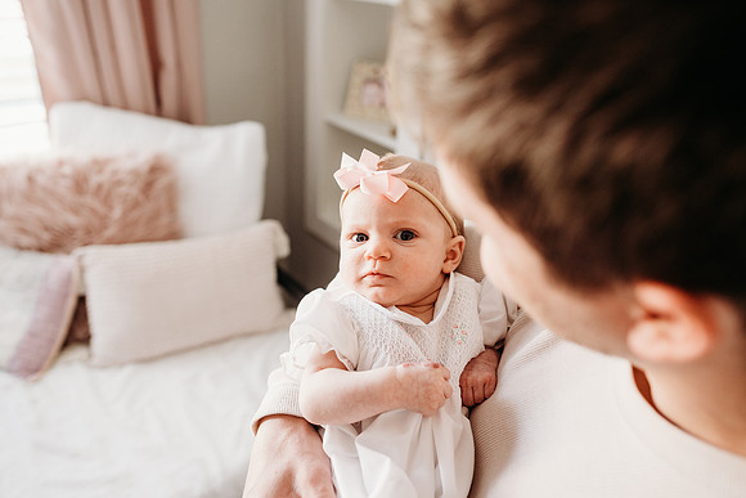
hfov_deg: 73.7
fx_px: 497
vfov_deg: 53.2
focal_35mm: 24
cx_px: 373
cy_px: 249
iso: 640
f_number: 2.8
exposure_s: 1/80
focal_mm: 24
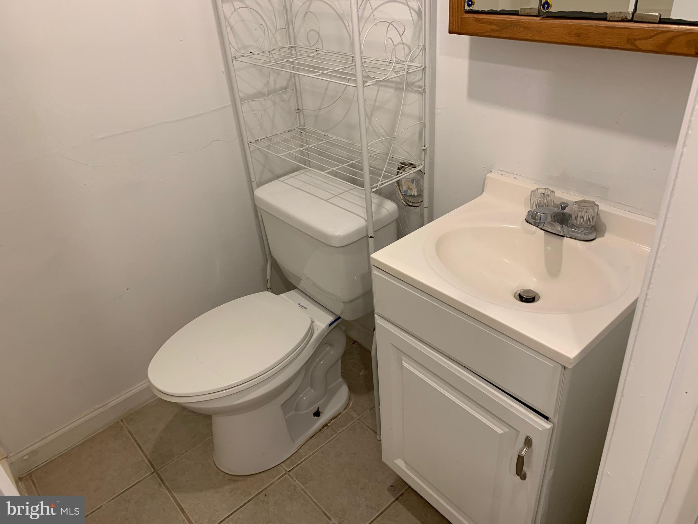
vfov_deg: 53.1
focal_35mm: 26
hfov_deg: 67.3
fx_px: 524
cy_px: 262
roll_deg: +4.2
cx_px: 349
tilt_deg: -30.7
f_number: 1.8
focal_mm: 4.25
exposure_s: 1/60
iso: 80
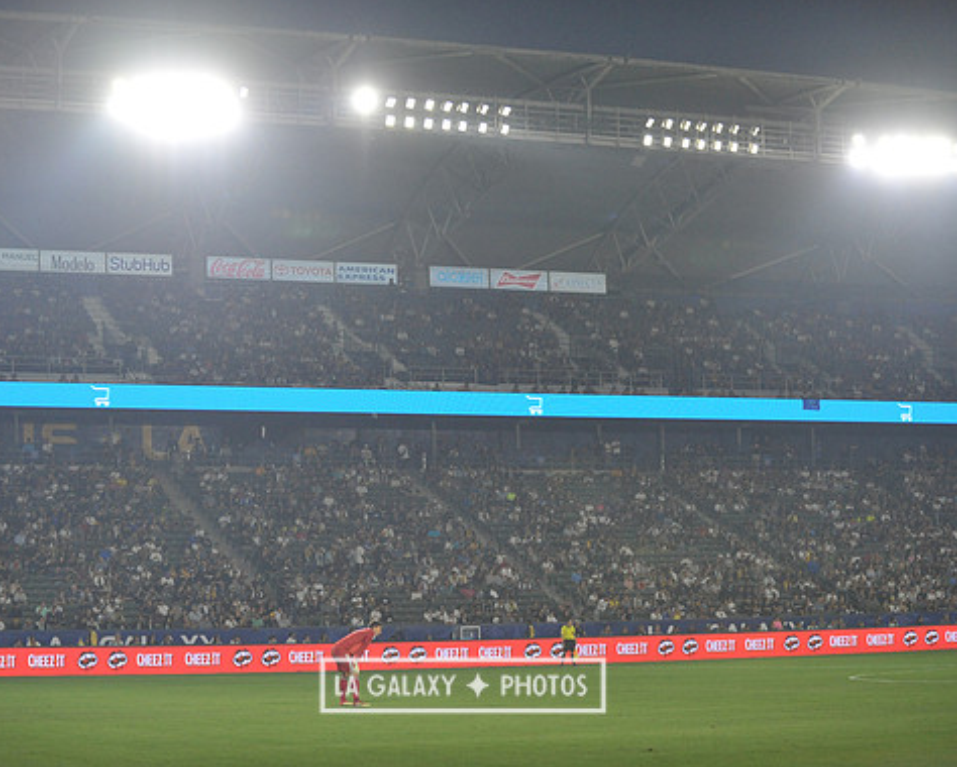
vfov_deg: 17.9
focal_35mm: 86
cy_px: 381
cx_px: 462
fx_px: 2438
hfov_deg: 22.2
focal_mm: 75
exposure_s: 1/2500
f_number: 3.2
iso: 3200
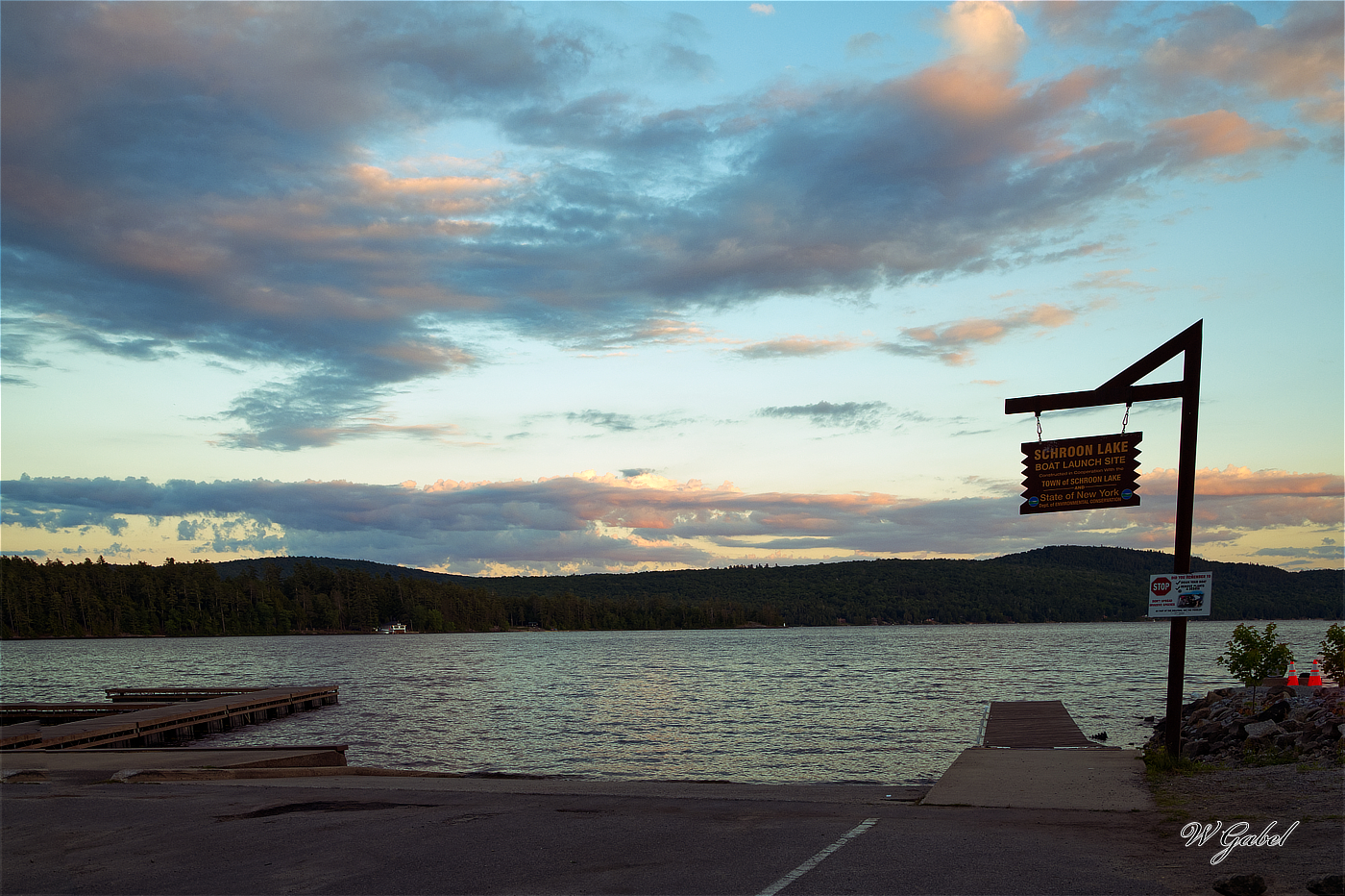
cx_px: 672
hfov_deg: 55.8
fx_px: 1270
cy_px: 448
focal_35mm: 34
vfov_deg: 38.8
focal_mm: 34
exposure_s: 1/80
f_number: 10
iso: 360
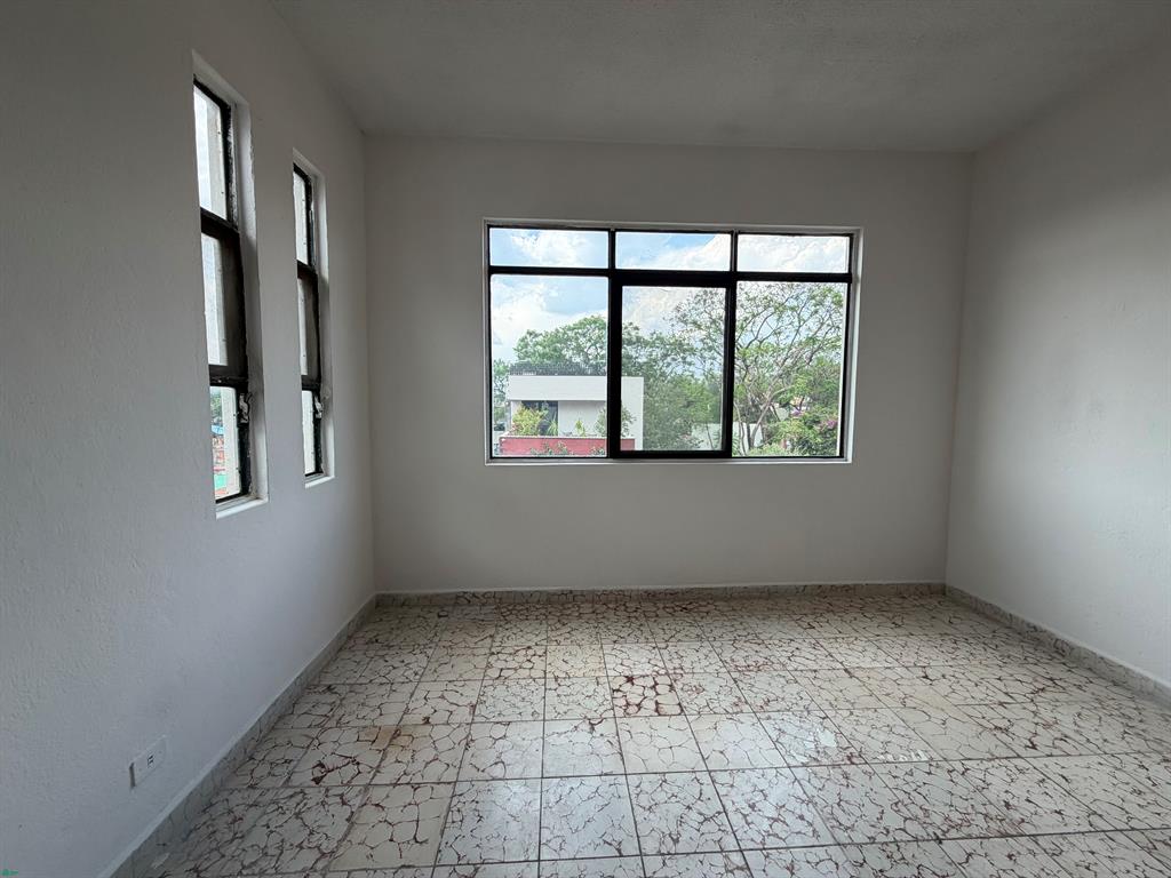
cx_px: 586
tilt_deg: -5.0
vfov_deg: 85.7
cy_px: 439
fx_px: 474
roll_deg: -0.3
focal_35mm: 14
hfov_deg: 102.1
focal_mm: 2.22
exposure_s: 1/211
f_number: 2.2
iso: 40
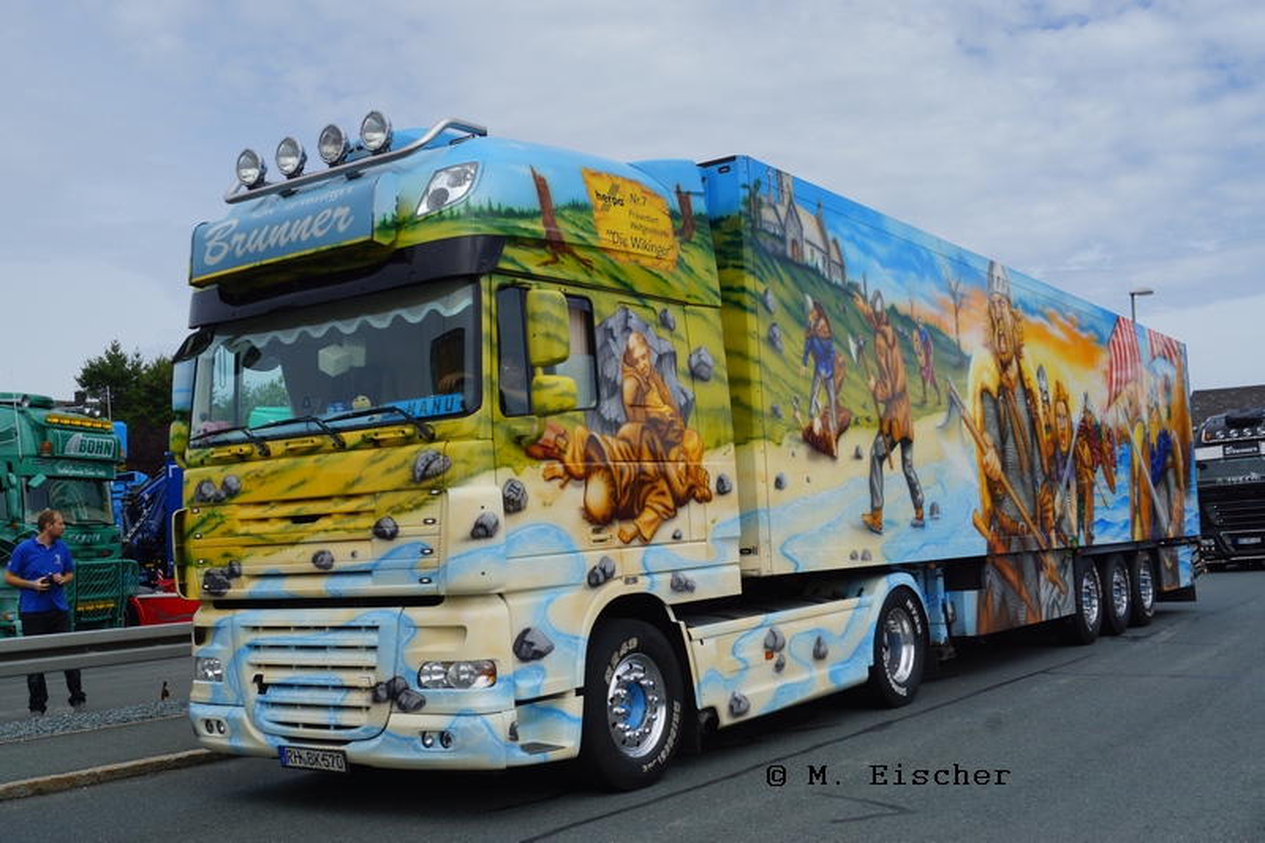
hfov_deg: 53.1
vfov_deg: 36.9
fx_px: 1265
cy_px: 422
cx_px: 632
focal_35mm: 36
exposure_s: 1/200
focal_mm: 24
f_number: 13
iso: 100
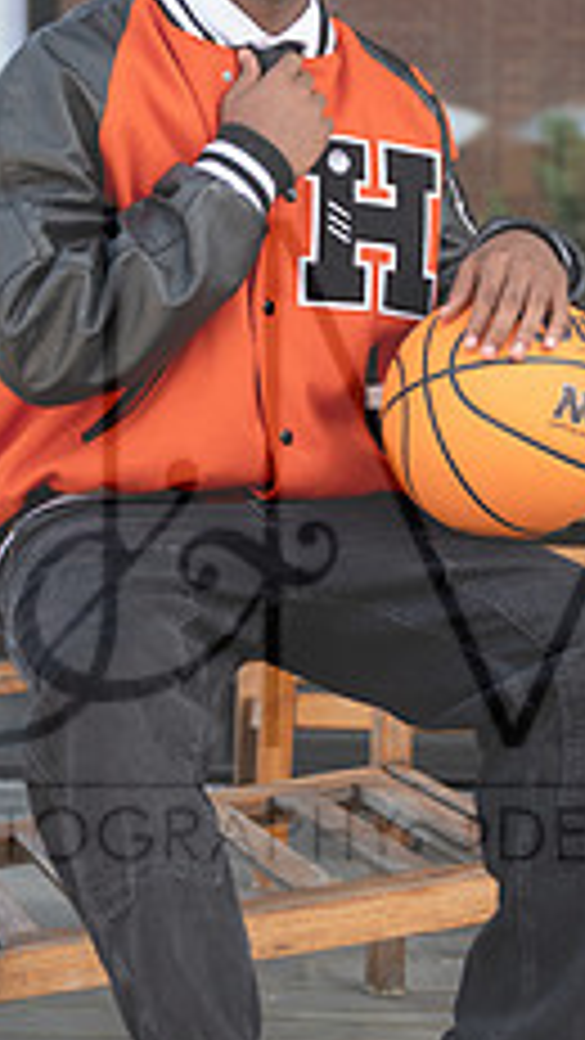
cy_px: 531
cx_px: 304
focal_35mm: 100
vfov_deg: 21.4
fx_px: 2757
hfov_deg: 12.1
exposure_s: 1/200
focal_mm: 49
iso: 50
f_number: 2.8
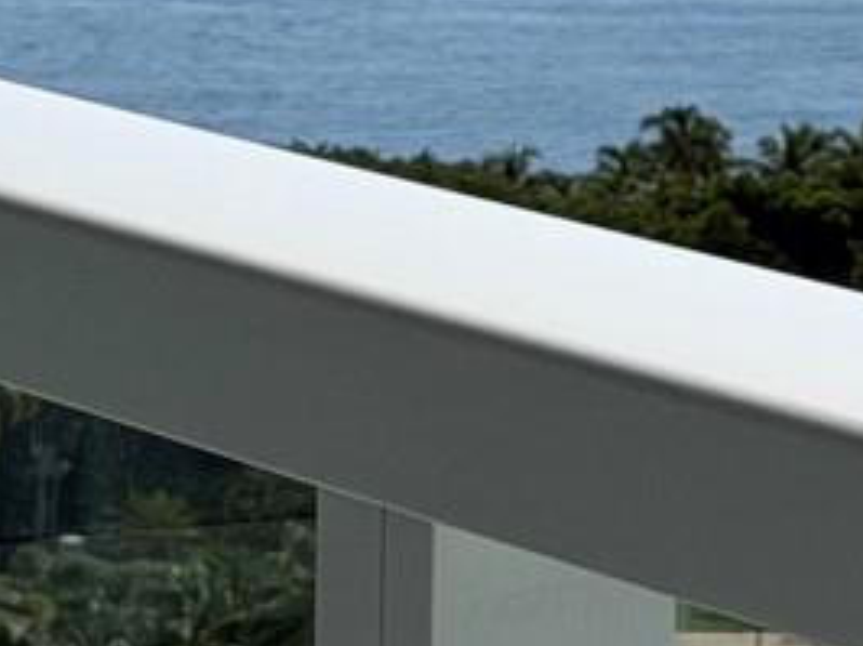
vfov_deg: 5.1
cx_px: 743
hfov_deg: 6.8
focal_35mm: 289
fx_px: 7198
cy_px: 448
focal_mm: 6.76
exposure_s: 1/8772
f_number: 1.78
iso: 64
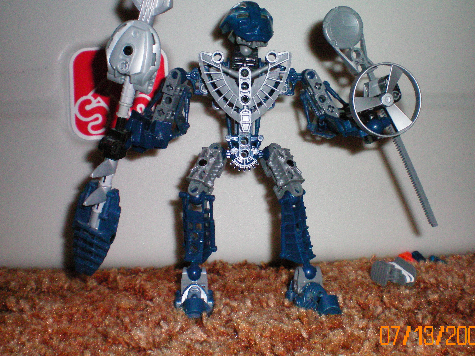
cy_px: 174
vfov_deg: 32.2
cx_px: 261
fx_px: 617
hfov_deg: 42.0
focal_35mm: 45
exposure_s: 1/60
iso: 400
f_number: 4.6
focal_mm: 6.3
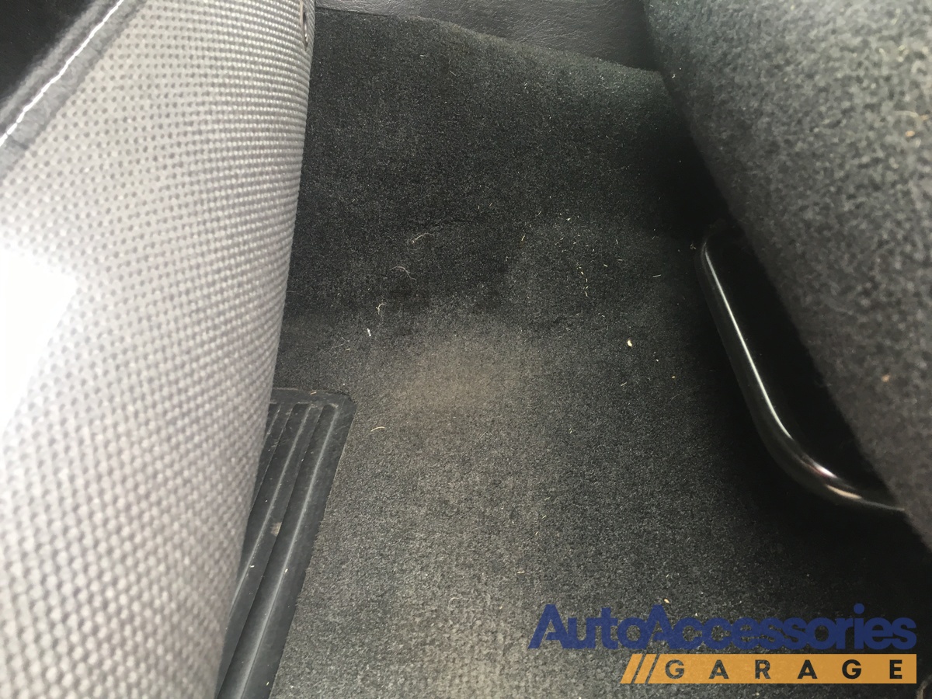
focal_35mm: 29
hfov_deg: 61.7
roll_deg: -3.5
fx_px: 781
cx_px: 466
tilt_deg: -37.4
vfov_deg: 48.2
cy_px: 350
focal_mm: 4.15
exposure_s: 1/30
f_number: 2.2
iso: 64
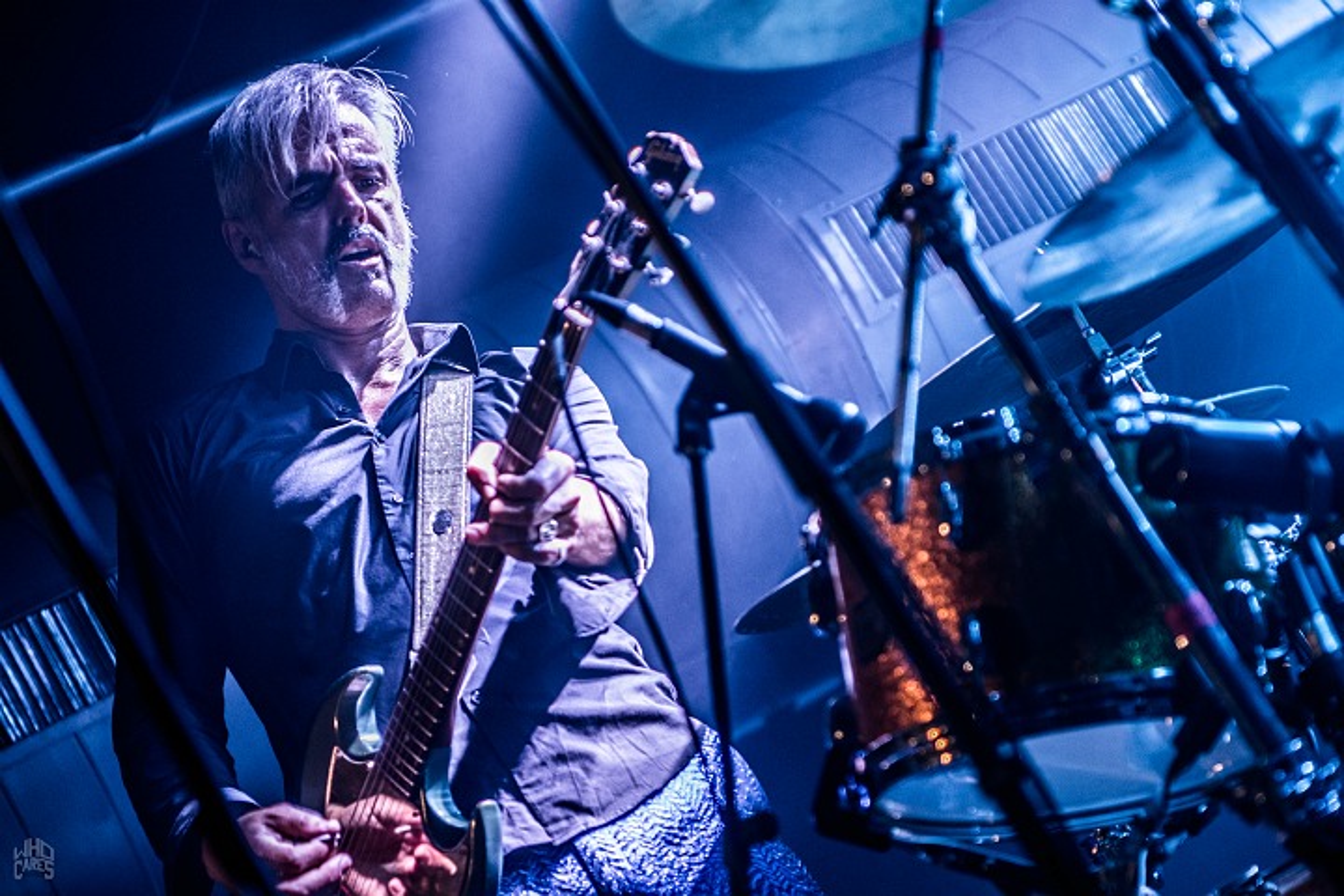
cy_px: 448
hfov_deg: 19.5
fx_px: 3920
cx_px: 672
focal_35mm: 105
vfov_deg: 13.0
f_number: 2.8
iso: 640
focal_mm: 70
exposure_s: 1/125
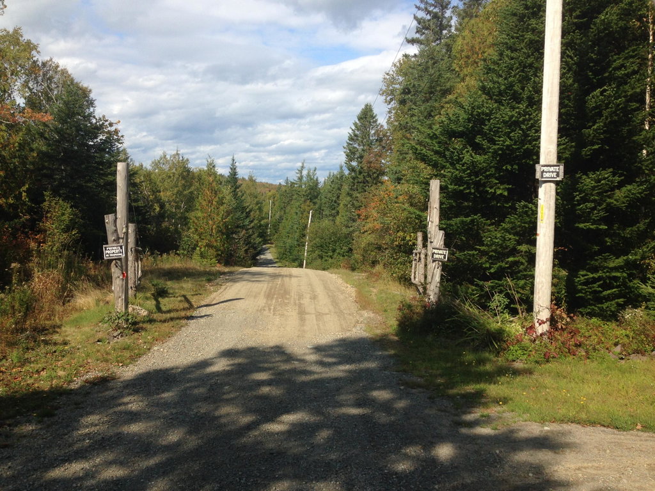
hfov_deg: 55.4
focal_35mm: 33
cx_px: 328
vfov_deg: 42.9
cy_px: 246
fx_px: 624
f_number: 2.4
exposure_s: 1/1642
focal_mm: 4.12
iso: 50
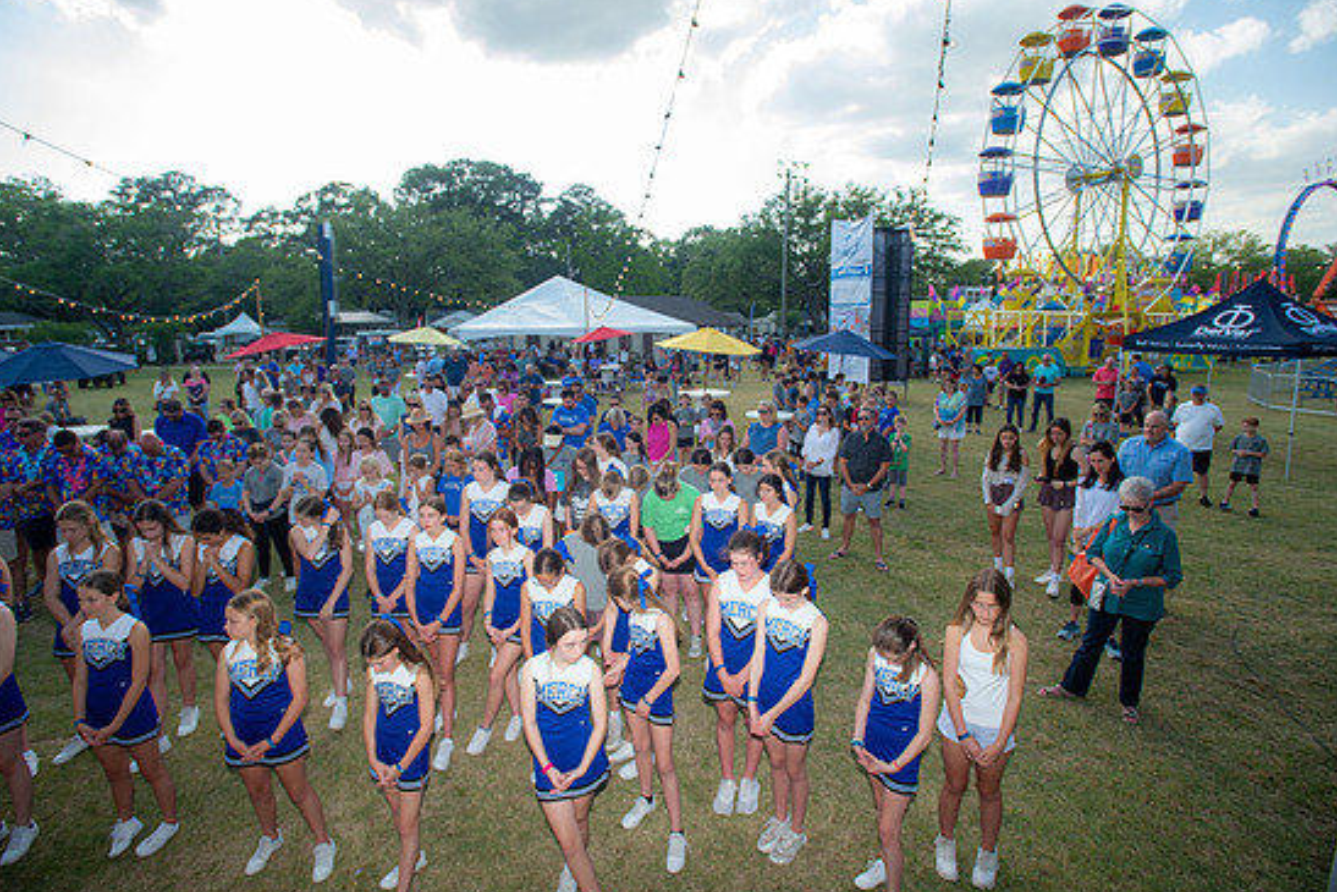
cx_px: 662
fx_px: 669
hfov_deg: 90.0
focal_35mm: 18
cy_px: 437
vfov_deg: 67.4
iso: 100
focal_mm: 17
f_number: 4.5
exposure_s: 1/250
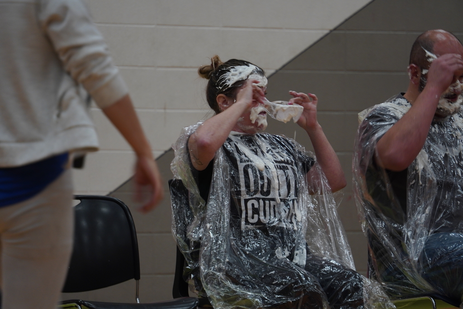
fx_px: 4034
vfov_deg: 4.4
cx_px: 232
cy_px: 154
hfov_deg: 6.6
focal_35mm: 314
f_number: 6.3
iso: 400
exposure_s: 1/25
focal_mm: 209
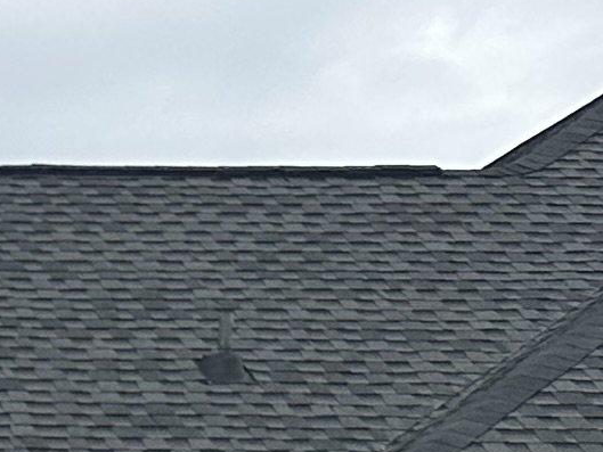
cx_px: -1266
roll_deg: -0.9
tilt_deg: -5.2
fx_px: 3189
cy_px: 1478
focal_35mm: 183
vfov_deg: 7.0
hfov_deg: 8.7
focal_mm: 6.86
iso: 80
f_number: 1.78
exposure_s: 1/864
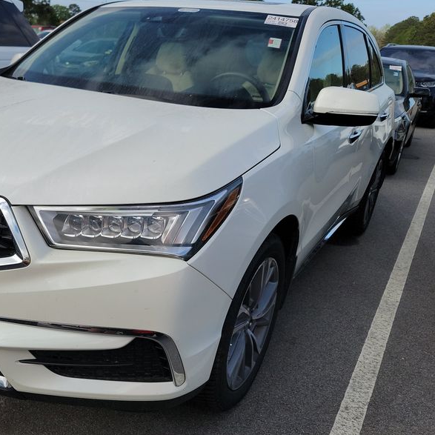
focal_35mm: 37
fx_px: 526
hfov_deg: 43.6
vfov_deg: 44.9
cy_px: 213
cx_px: 115
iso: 50
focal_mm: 6.7
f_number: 1.8
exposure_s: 1/722
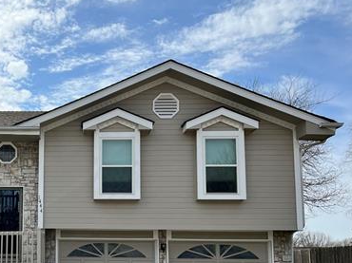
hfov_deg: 39.9
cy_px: 205
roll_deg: -0.6
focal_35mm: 45
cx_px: 56
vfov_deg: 31.4
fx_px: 457
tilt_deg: +6.2
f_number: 1.5
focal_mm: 5.7
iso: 50
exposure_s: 1/6579
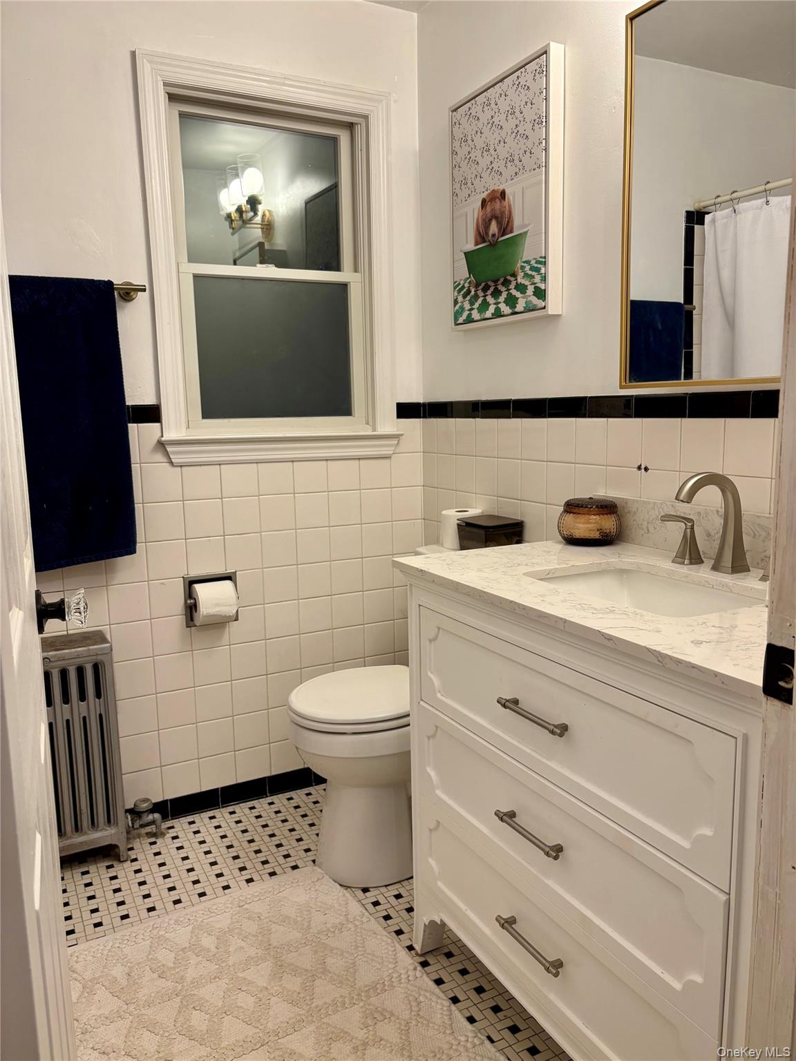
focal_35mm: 26
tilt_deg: -8.1
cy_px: 530
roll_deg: +0.6
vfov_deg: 67.3
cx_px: 398
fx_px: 797
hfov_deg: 53.1
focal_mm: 5.96
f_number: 1.6
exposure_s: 1/60
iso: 100
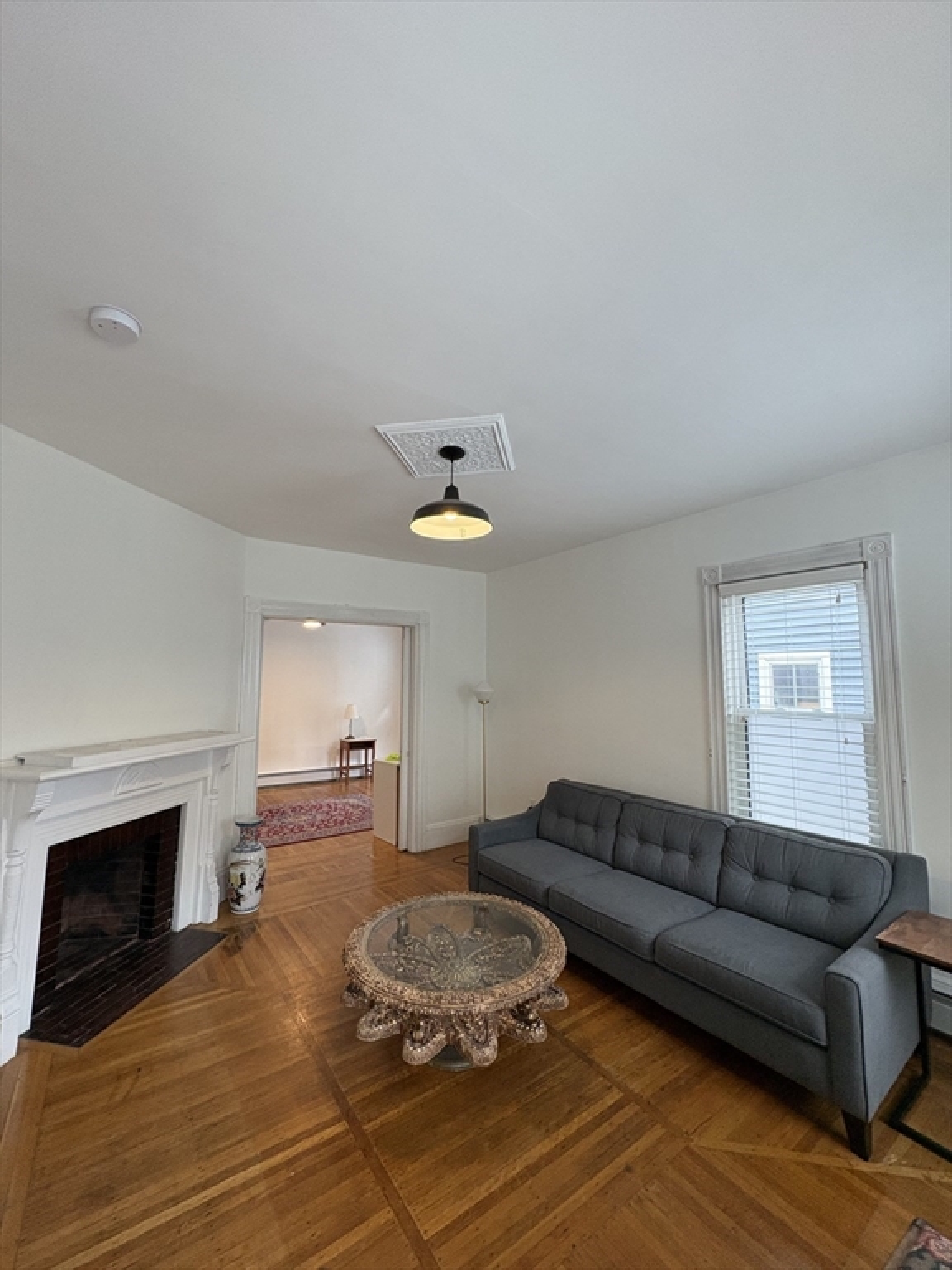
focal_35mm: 14
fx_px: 513
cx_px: 476
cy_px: 635
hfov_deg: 85.7
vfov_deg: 102.1
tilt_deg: +6.6
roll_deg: -0.3
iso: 320
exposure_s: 1/120
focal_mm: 2.22
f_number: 2.2
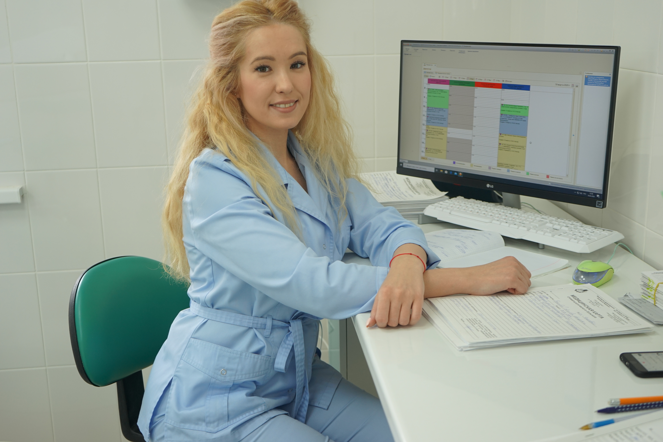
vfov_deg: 31.9
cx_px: 332
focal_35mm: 42
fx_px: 773
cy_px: 221
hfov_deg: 46.4
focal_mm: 42
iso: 320
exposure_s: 1/160
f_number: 4.5
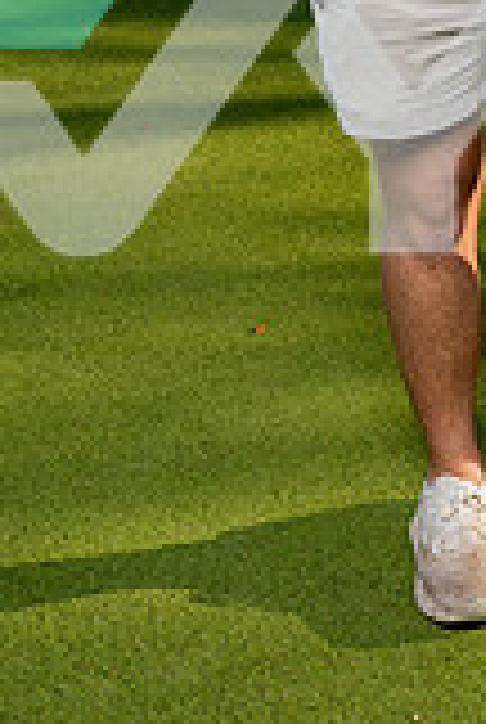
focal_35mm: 92
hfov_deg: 14.6
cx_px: 531
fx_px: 1855
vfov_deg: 20.3
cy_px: -198
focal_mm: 33
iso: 100
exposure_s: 1/250
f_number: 8
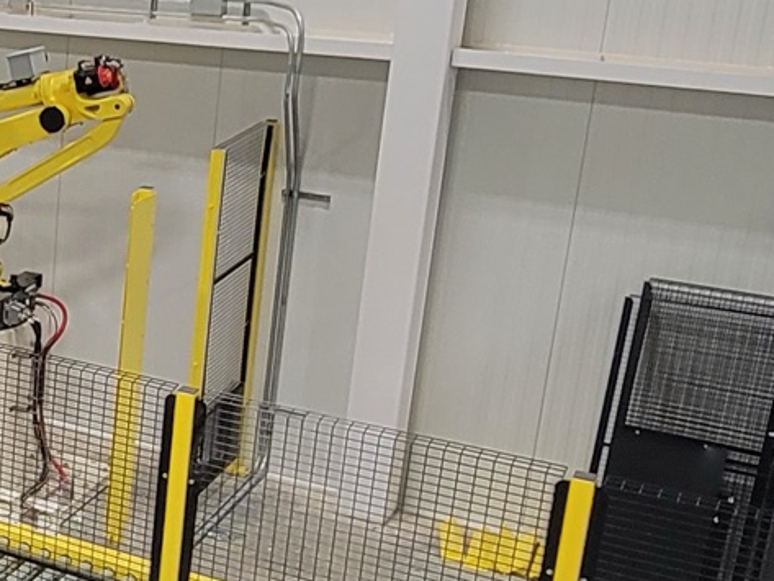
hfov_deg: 23.9
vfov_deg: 22.3
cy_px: 280
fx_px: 1476
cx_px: -352
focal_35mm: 66
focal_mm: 2.2
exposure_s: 1/60
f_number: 2.2
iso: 160
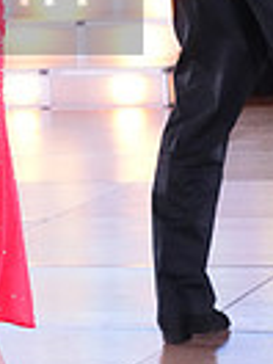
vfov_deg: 8.3
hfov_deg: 6.1
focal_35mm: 237
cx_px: -236
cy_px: -36
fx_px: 2492
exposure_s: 1/400
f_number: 5.6
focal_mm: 56
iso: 8000
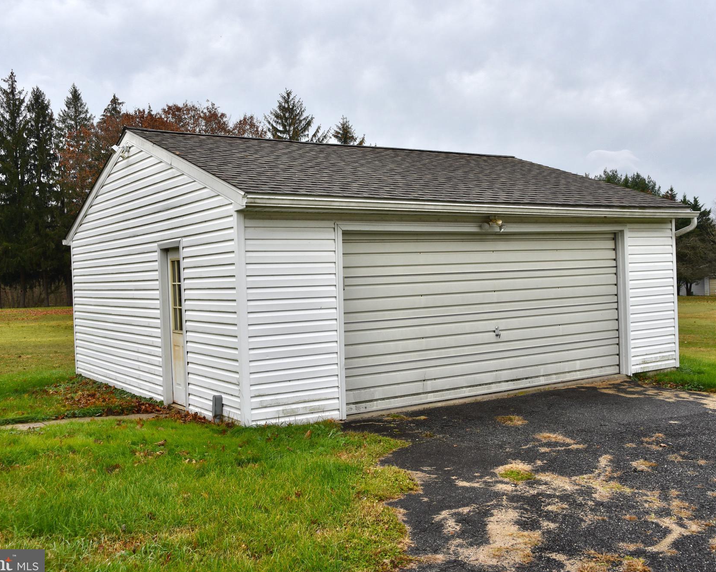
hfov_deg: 49.0
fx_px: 784
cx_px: 390
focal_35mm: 37
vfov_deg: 40.1
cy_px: 287
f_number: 8
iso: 360
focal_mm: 32
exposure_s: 1/250
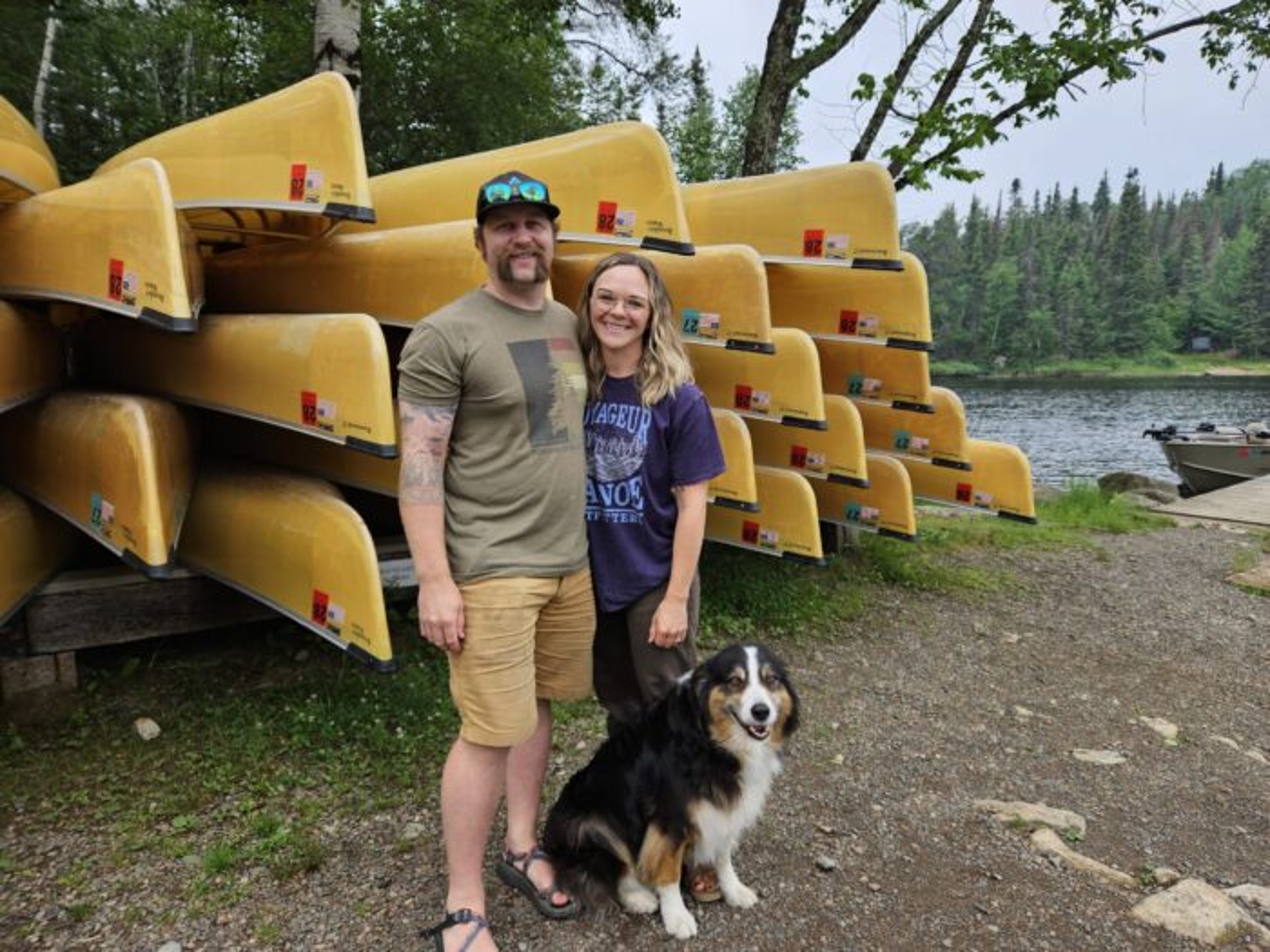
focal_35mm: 23
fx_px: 844
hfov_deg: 73.9
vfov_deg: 58.9
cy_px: 476
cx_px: 635
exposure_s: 1/682
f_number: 1.8
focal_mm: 5.4
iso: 25
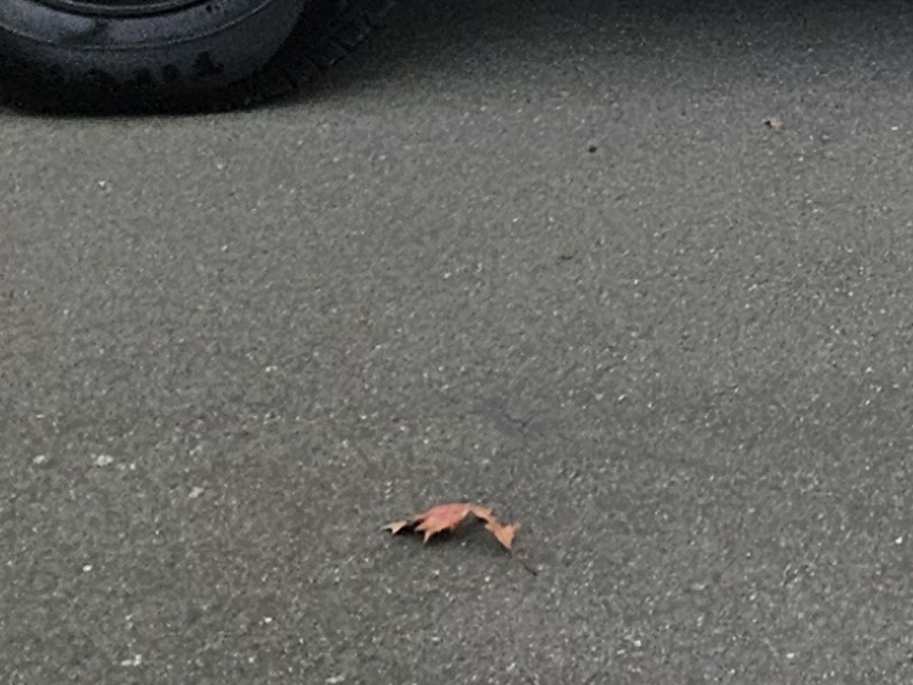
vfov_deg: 9.3
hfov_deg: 12.5
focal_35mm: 144
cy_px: -944
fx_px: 3797
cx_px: 1652
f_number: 1.8
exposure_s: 1/719
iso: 64
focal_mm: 5.4
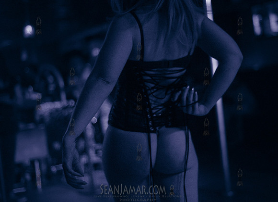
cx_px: 161
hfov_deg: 34.4
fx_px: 448
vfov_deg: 25.3
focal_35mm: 56
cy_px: 94
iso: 4000
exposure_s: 1/400
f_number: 1.8
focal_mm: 50
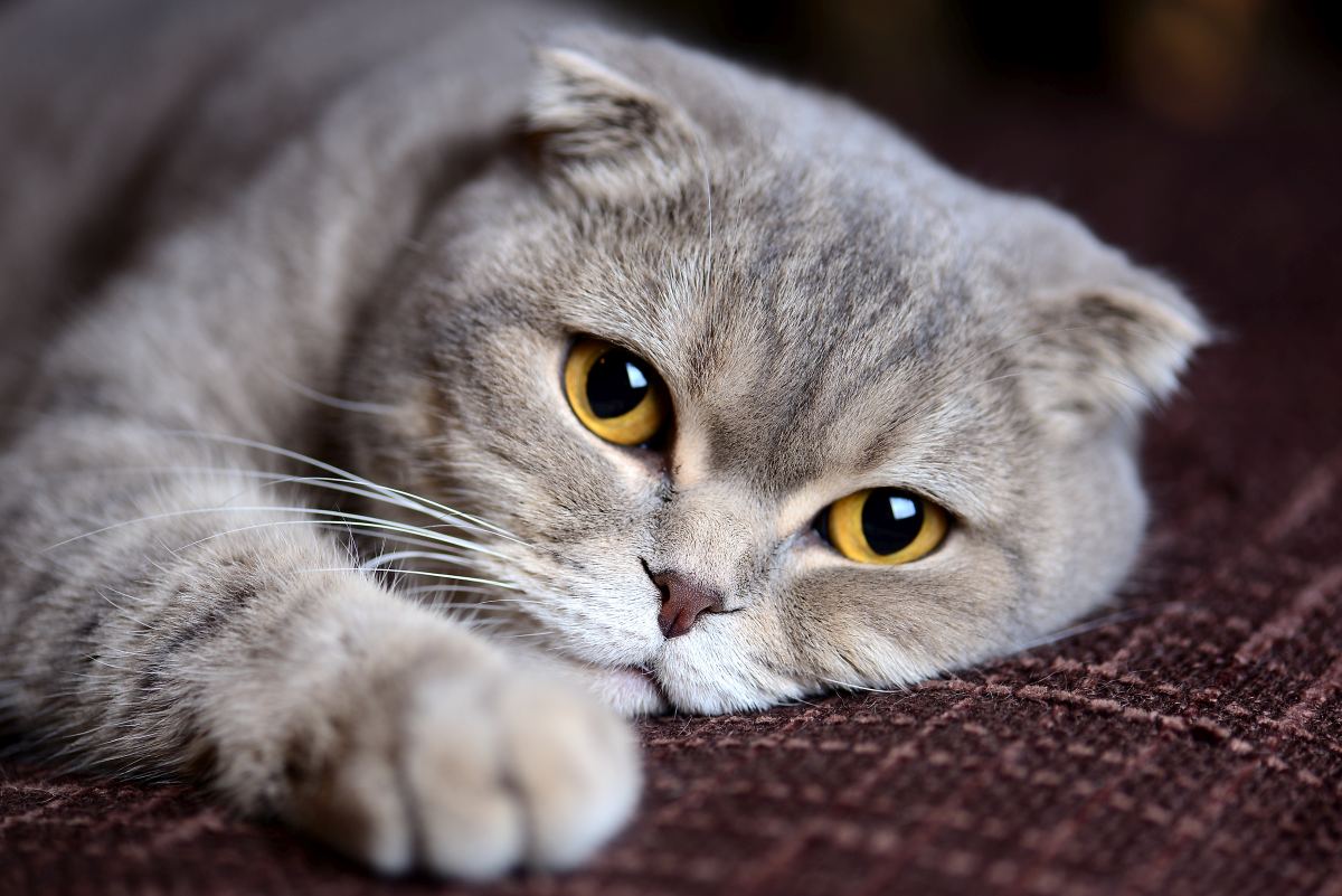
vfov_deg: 13.1
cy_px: 448
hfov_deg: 19.4
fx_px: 3915
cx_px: 671
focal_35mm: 105
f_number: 3.2
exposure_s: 1/40
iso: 100
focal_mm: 105
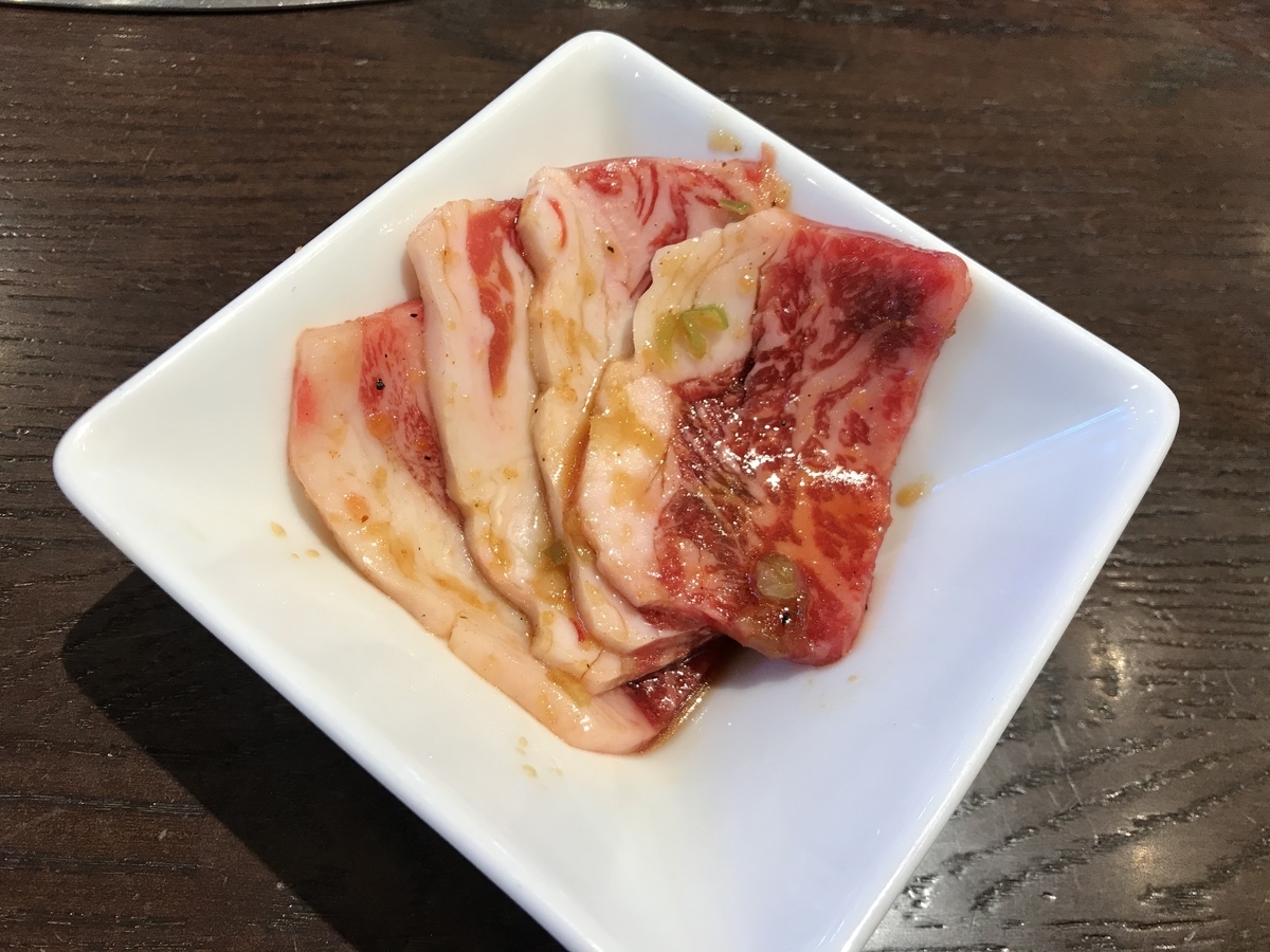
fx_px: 1027
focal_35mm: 28
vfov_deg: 49.7
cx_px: 635
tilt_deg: -61.1
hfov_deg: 63.4
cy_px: 476
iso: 25
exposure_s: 1/33
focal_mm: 3.99
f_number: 1.8
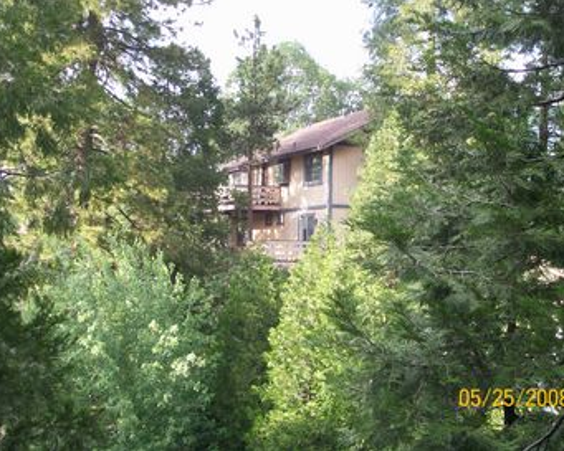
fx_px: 985
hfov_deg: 31.9
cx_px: 296
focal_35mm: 59
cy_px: 225
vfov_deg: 25.8
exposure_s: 1/86.9
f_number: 3.4
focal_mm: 9.4
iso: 80
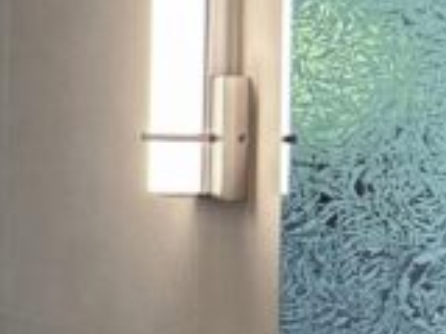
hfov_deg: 10.9
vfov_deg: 8.9
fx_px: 2139
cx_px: -449
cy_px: 303
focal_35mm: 166
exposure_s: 1/100
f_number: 1.5
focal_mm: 5.7
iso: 80
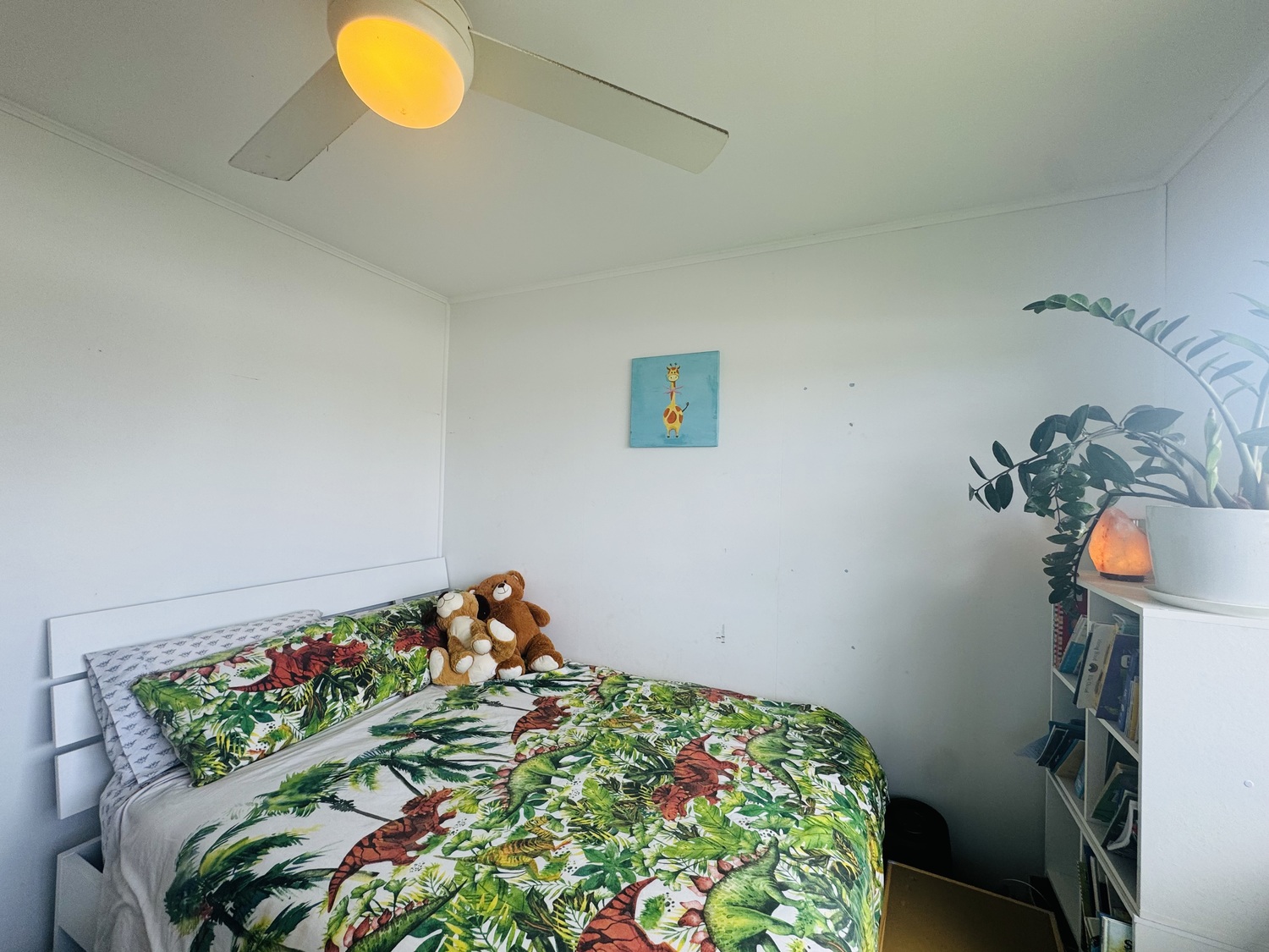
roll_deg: -1.7
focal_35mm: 14
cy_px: 476
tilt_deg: +1.4
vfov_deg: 85.7
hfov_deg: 102.1
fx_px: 513
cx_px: 634
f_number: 2.2
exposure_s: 1/99
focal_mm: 2.22
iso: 50
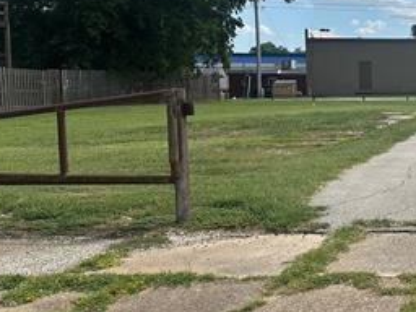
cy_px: 132
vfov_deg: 24.4
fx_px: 721
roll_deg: -0.2
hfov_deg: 28.2
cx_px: 496
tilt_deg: -3.4
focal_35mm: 60
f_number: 1.78
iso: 80
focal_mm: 6.86
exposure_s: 1/6211
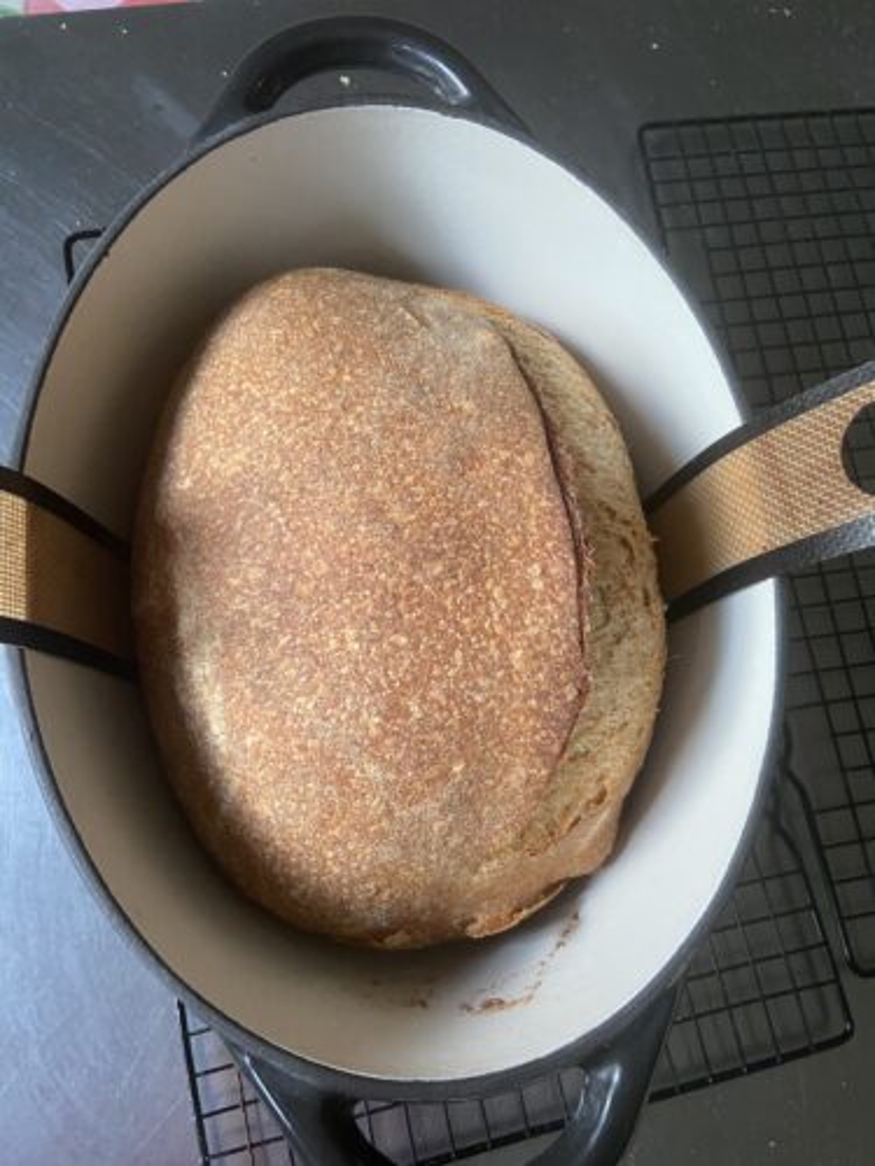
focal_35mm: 26
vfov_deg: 67.3
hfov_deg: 53.1
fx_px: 876
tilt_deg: -74.4
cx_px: 438
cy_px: 583
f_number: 1.8
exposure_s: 1/50
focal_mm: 4.25
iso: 250
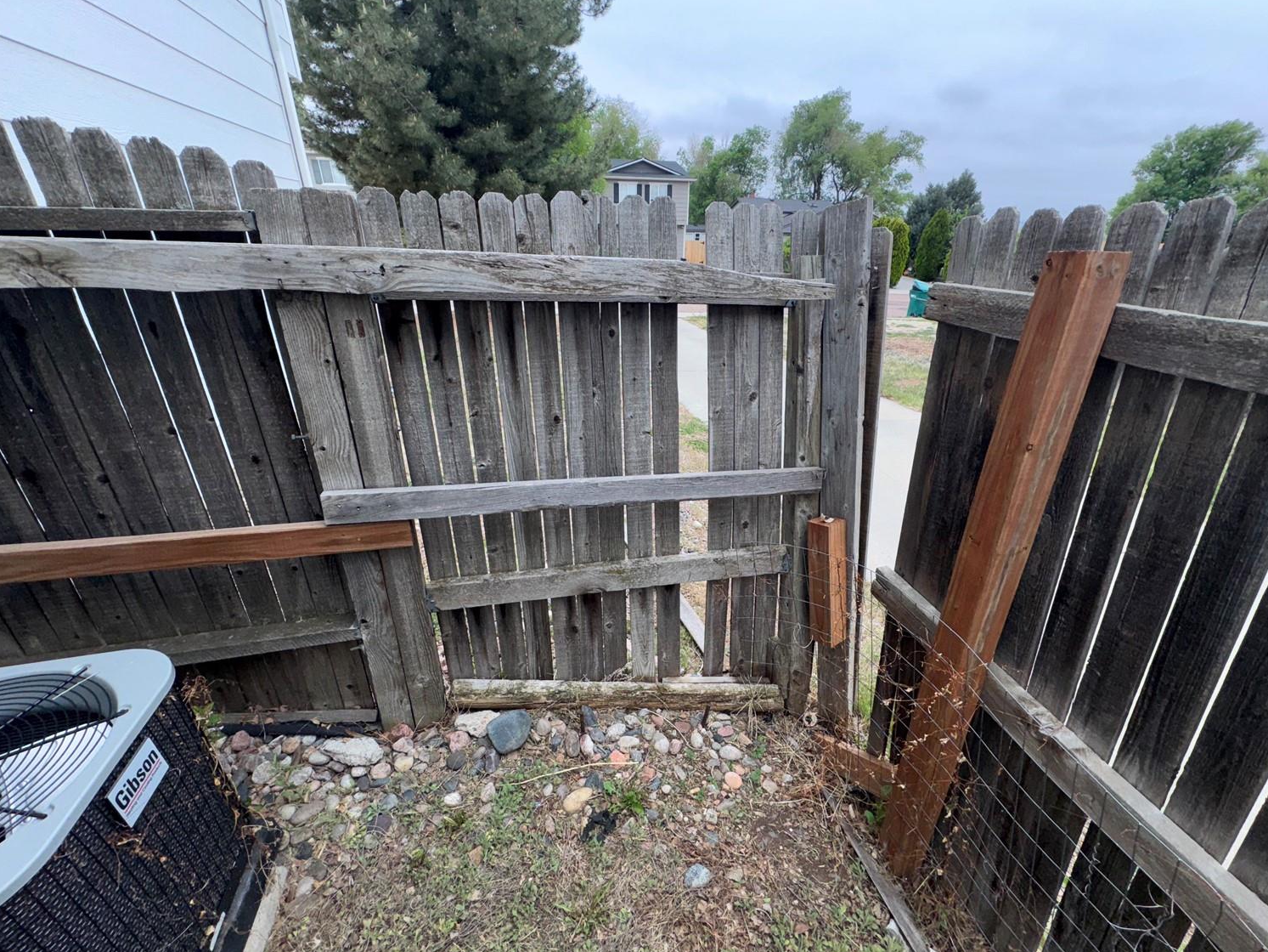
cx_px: 649
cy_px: 493
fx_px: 550
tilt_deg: -26.1
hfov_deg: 98.1
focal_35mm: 15
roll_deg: -0.8
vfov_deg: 81.7
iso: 32
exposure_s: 1/143
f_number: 2.2
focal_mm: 2.22
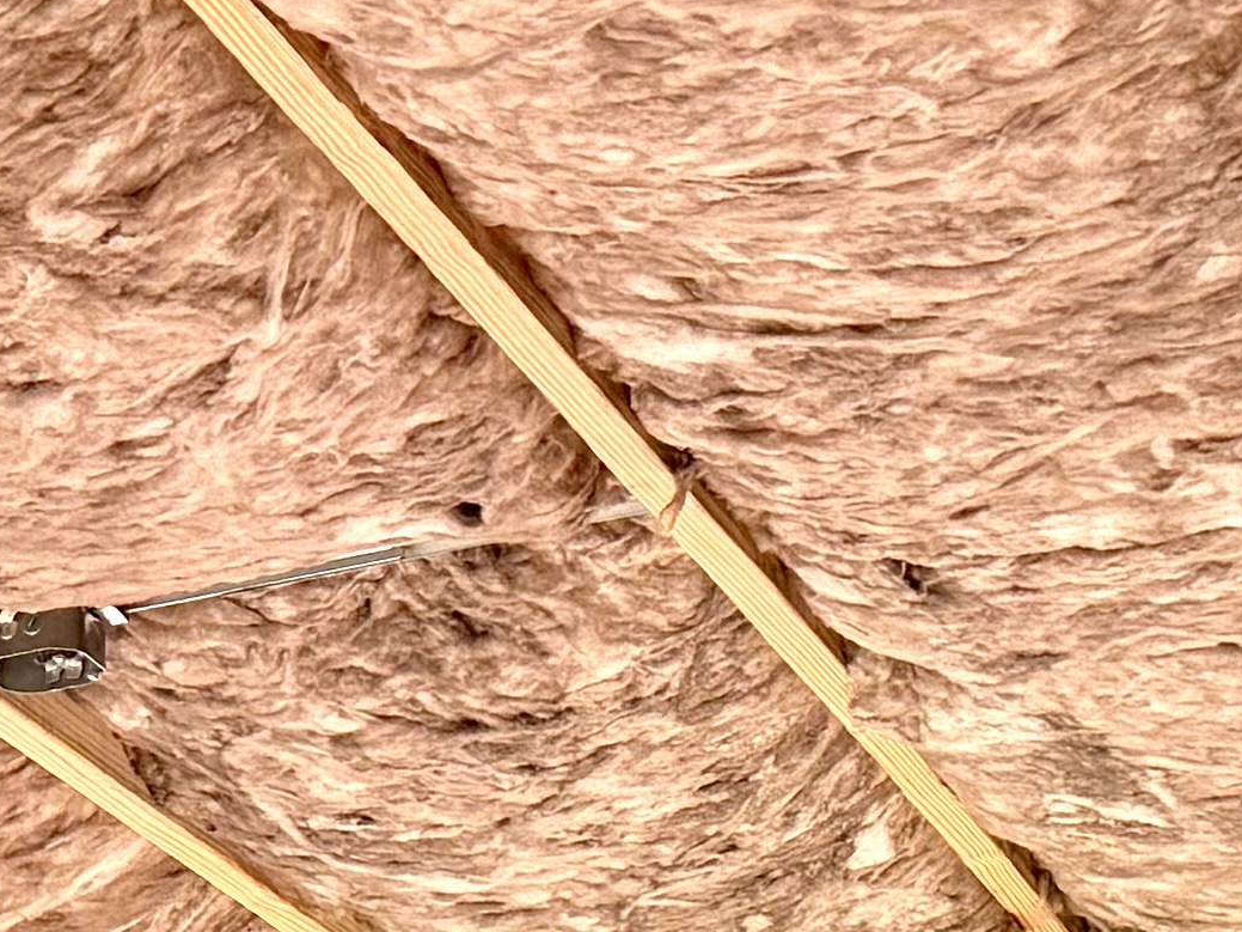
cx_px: -399
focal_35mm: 132
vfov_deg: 10.1
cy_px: 2078
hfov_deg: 14.3
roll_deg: +1.2
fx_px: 4736
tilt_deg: +1.9
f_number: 1.78
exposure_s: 1/121
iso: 200
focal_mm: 6.76
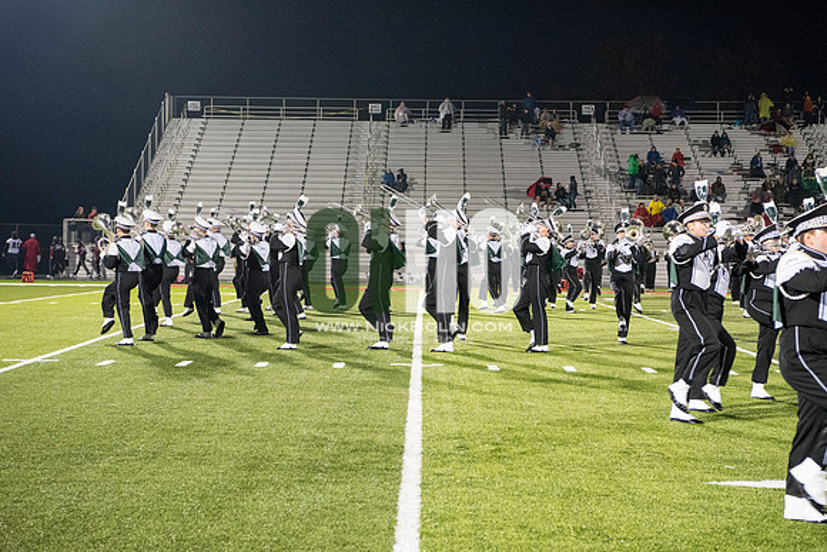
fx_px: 1608
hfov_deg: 28.8
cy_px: 276
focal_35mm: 70
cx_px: 414
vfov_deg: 19.5
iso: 5000
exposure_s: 1/200
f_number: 5.6
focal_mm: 70
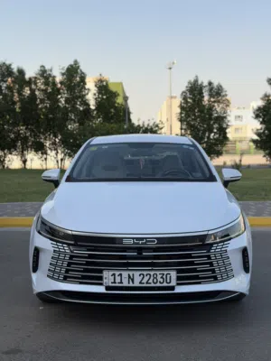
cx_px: 136
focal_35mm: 48
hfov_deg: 30.3
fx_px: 501
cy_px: 180
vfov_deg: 39.7
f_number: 1.78
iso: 64
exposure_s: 1/3096
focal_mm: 6.76
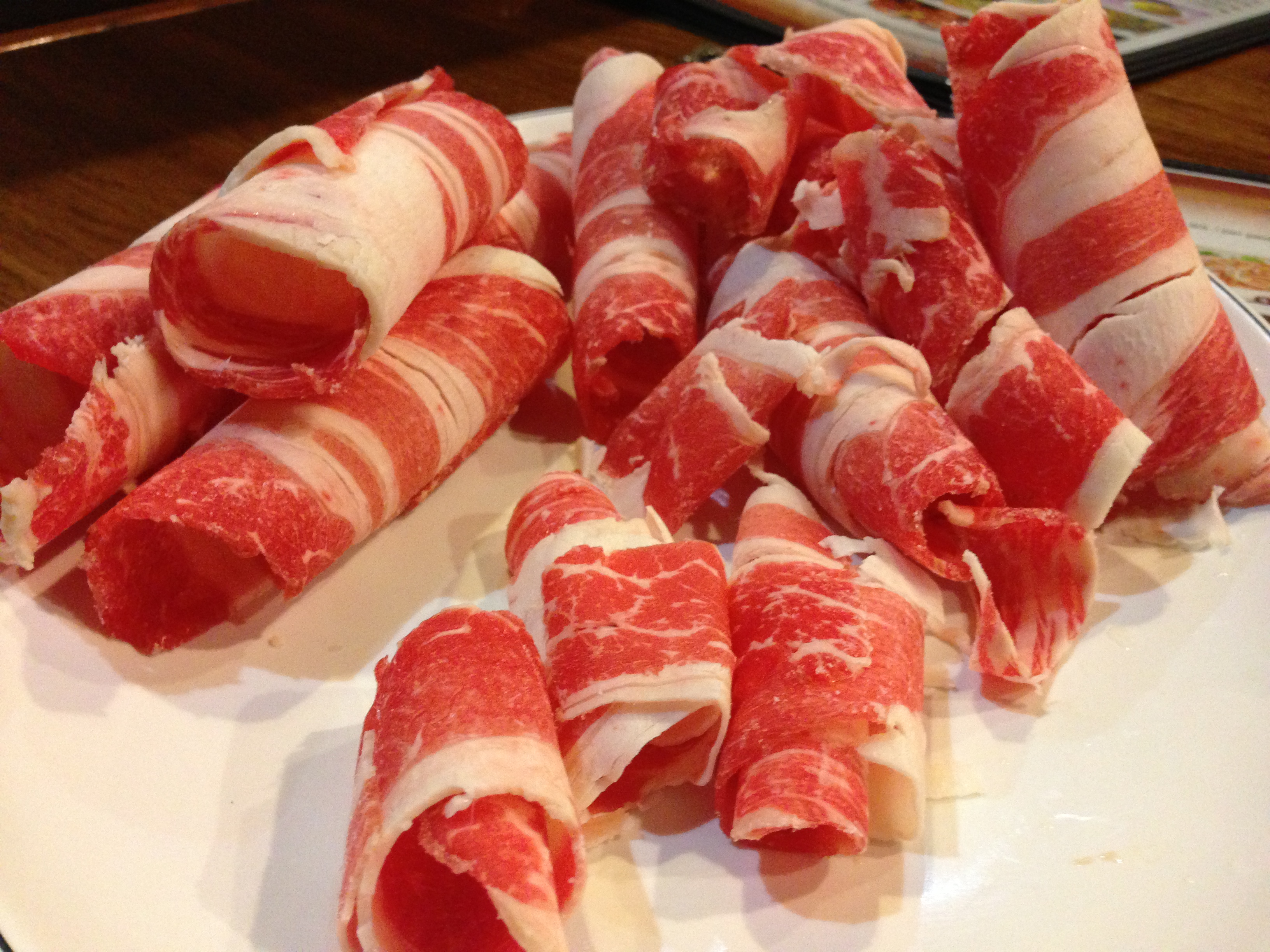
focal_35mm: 33
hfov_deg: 55.4
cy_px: 476
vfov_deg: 42.9
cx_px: 635
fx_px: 1211
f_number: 2.4
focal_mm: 4.13
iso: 400
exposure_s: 1/15
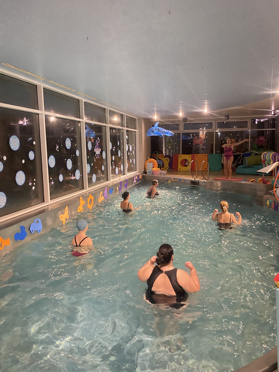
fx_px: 279
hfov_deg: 53.1
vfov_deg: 67.3
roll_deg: +1.1
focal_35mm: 26
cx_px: 140
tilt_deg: -7.0
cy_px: 186
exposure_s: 1/25
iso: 640
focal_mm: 4.25
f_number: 1.8
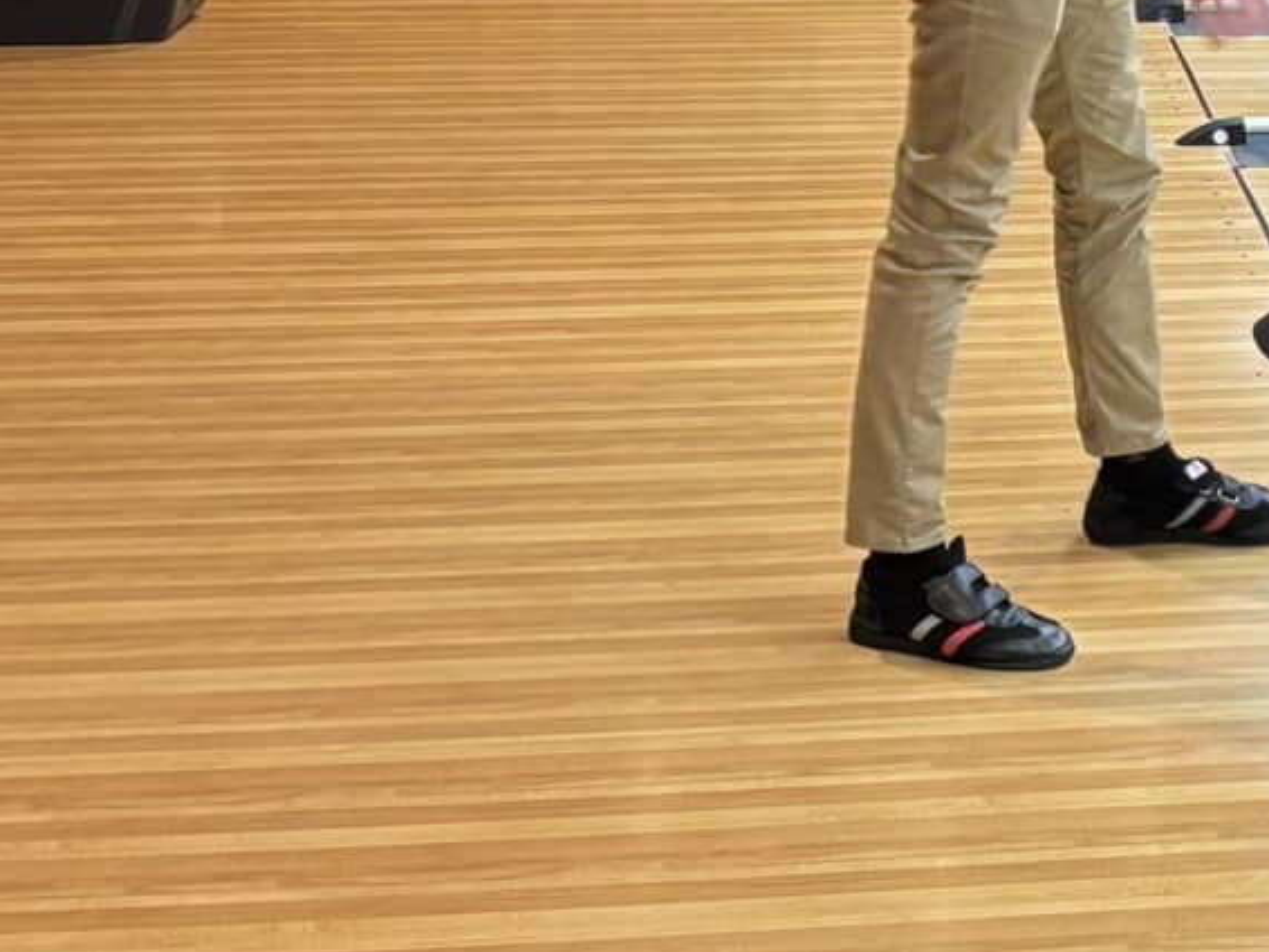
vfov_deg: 15.6
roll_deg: -0.1
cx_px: 1325
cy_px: 197
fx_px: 3447
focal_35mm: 94
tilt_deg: -12.0
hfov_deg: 20.1
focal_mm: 5.96
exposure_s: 1/60
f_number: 1.6
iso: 250
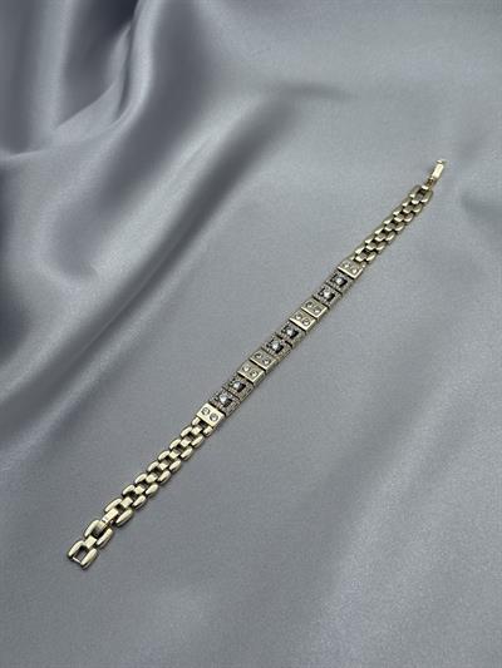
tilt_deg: -59.2
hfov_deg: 30.3
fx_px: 928
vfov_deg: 39.6
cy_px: 334
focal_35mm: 48
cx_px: 251
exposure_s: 1/1795
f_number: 1.78
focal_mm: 6.76
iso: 64
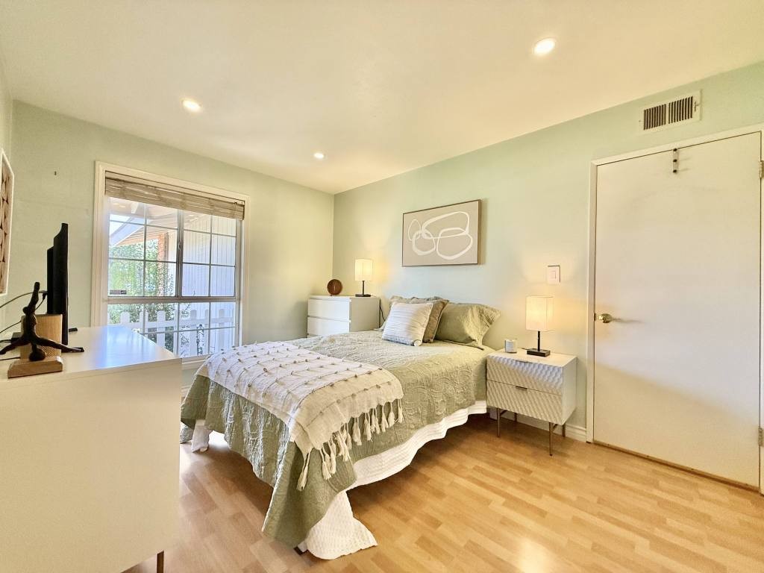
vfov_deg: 85.7
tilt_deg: +1.0
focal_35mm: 14
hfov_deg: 102.1
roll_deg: -1.1
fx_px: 309
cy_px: 286
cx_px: 382
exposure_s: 1/120
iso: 200
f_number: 2.2
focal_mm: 2.22
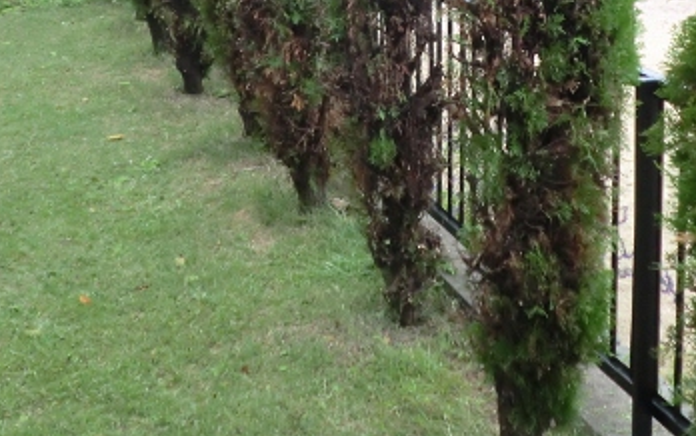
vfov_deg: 17.2
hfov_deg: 27.8
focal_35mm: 74
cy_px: -6
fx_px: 1405
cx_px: 372
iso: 320
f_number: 3.9
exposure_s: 1/60
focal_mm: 6.9
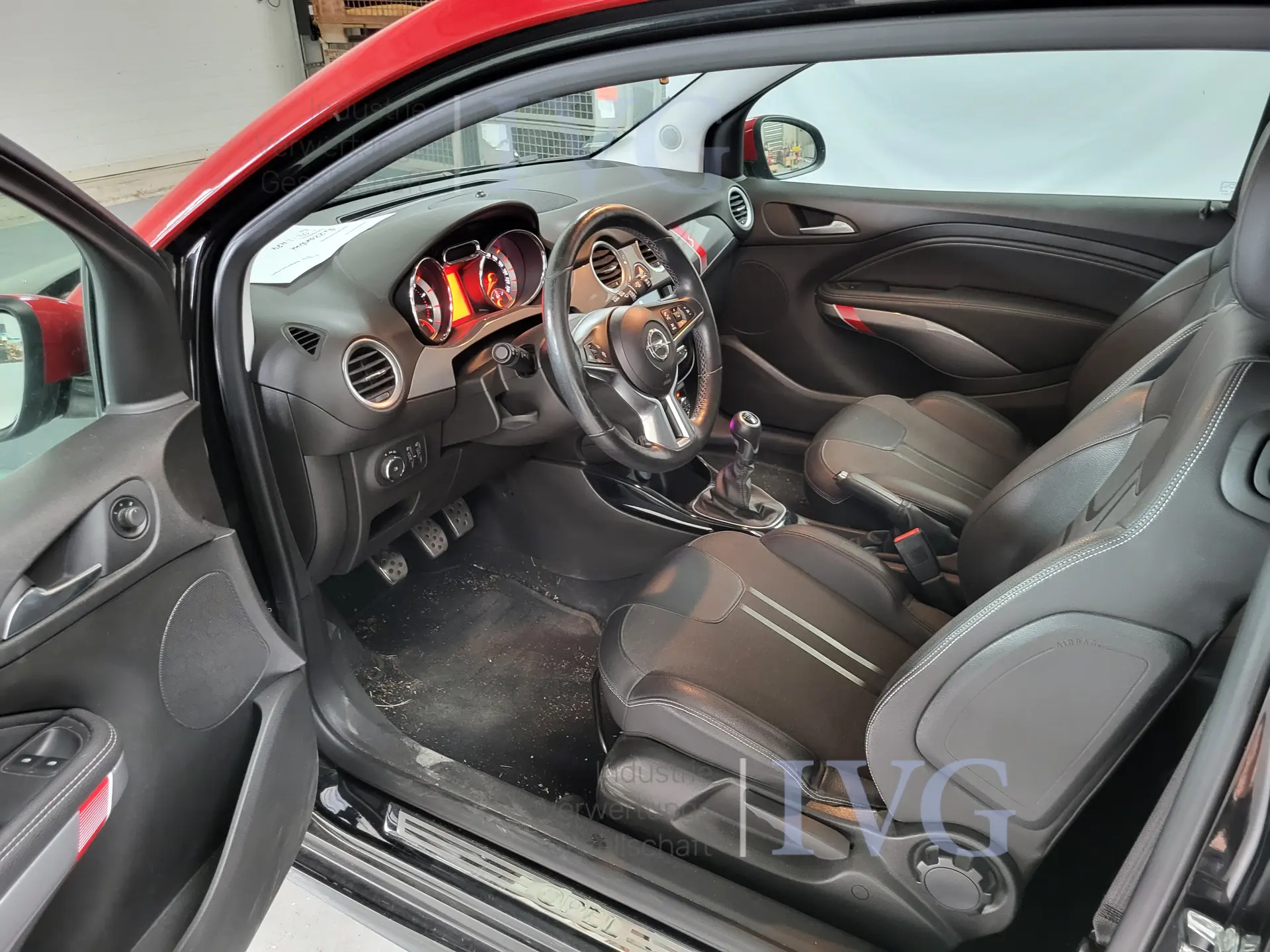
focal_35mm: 26
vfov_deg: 53.1
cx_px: 635
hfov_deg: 67.3
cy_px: 476
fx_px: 954
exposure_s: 1/25
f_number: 1.8
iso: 800
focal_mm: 5.4
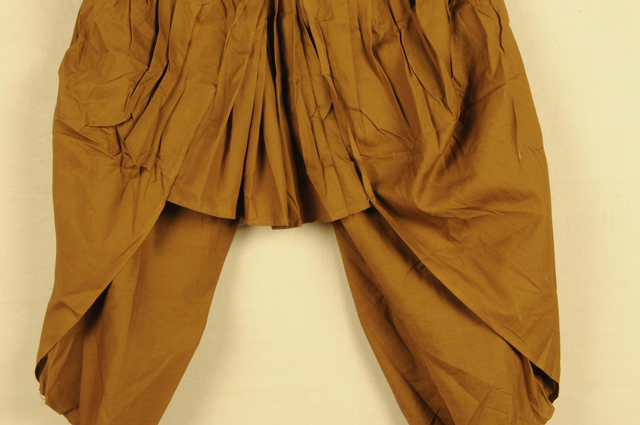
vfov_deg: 16.8
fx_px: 1438
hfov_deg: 25.1
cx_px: 268
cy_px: 172
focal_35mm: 81
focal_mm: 34
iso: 400
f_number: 16
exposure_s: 1/5
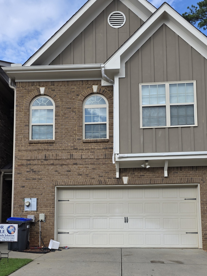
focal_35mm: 35
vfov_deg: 51.4
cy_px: 188
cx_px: 107
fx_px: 279
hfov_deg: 40.7
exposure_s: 1/2859
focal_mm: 6.3
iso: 80
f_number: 1.7
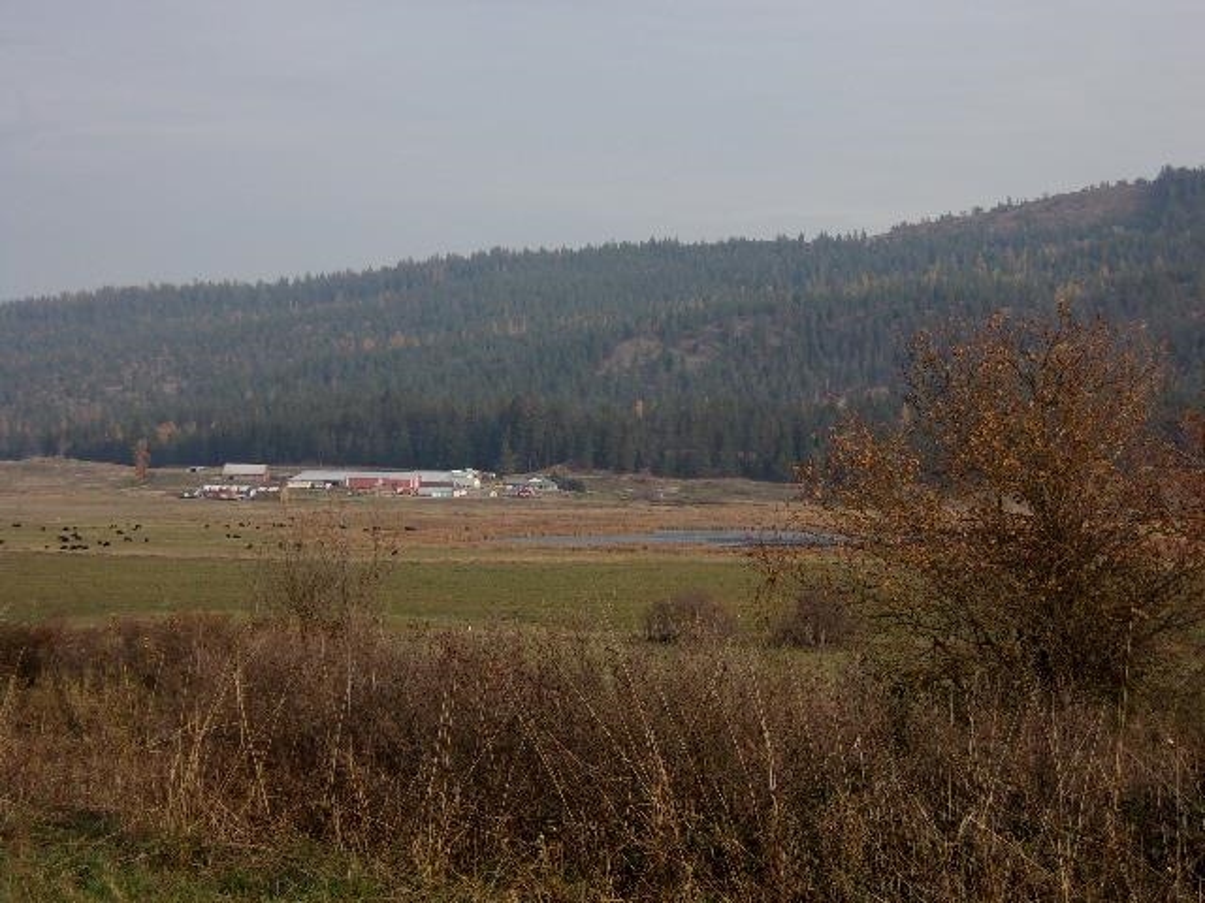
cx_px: 602
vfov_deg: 17.0
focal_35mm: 87
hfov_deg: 22.5
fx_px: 3029
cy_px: 452
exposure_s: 1/280
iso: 80
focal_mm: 15.6
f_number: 5.6
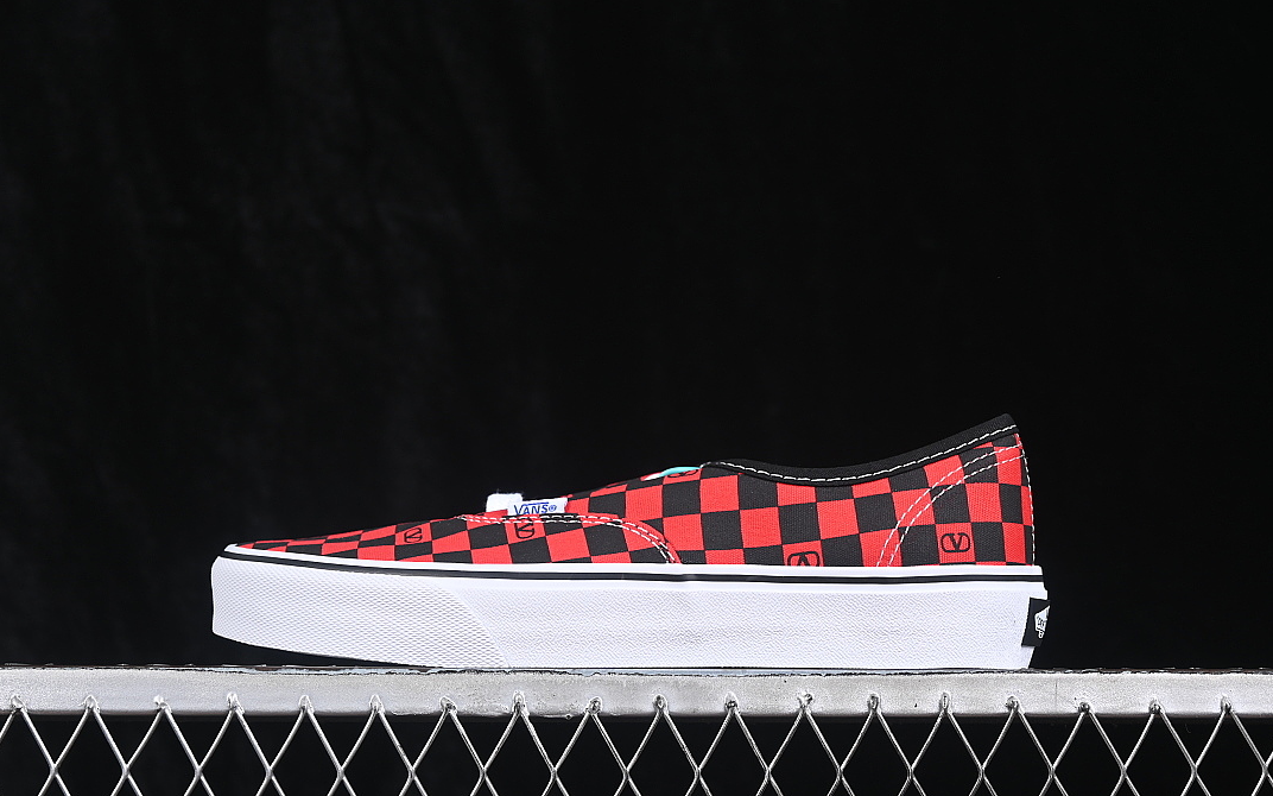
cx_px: 636
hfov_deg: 26.8
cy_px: 402
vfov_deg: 16.9
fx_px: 2671
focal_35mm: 77
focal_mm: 50
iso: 160
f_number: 7.1
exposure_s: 1/60
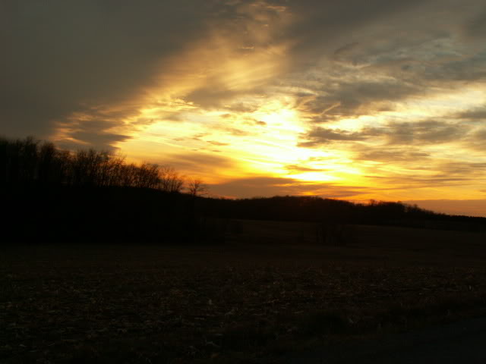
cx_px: 243
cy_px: 182
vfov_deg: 26.1
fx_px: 786
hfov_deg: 34.3
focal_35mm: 56
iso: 50
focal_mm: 9.33
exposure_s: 1/100
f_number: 5.6
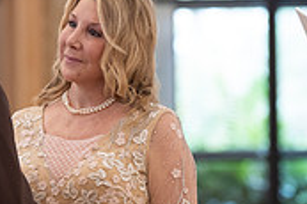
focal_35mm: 598
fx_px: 5095
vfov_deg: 2.3
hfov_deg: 3.5
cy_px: 231
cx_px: 69
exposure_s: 1/125
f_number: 4
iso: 2500
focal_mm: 178
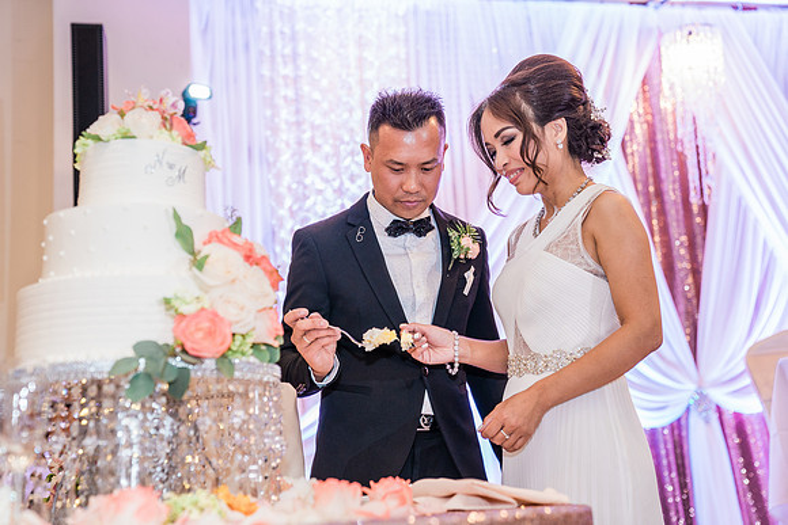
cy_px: 262
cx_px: 394
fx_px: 1095
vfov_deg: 27.0
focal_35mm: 50
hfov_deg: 39.6
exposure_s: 1/125
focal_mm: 50
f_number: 2.8
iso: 1000
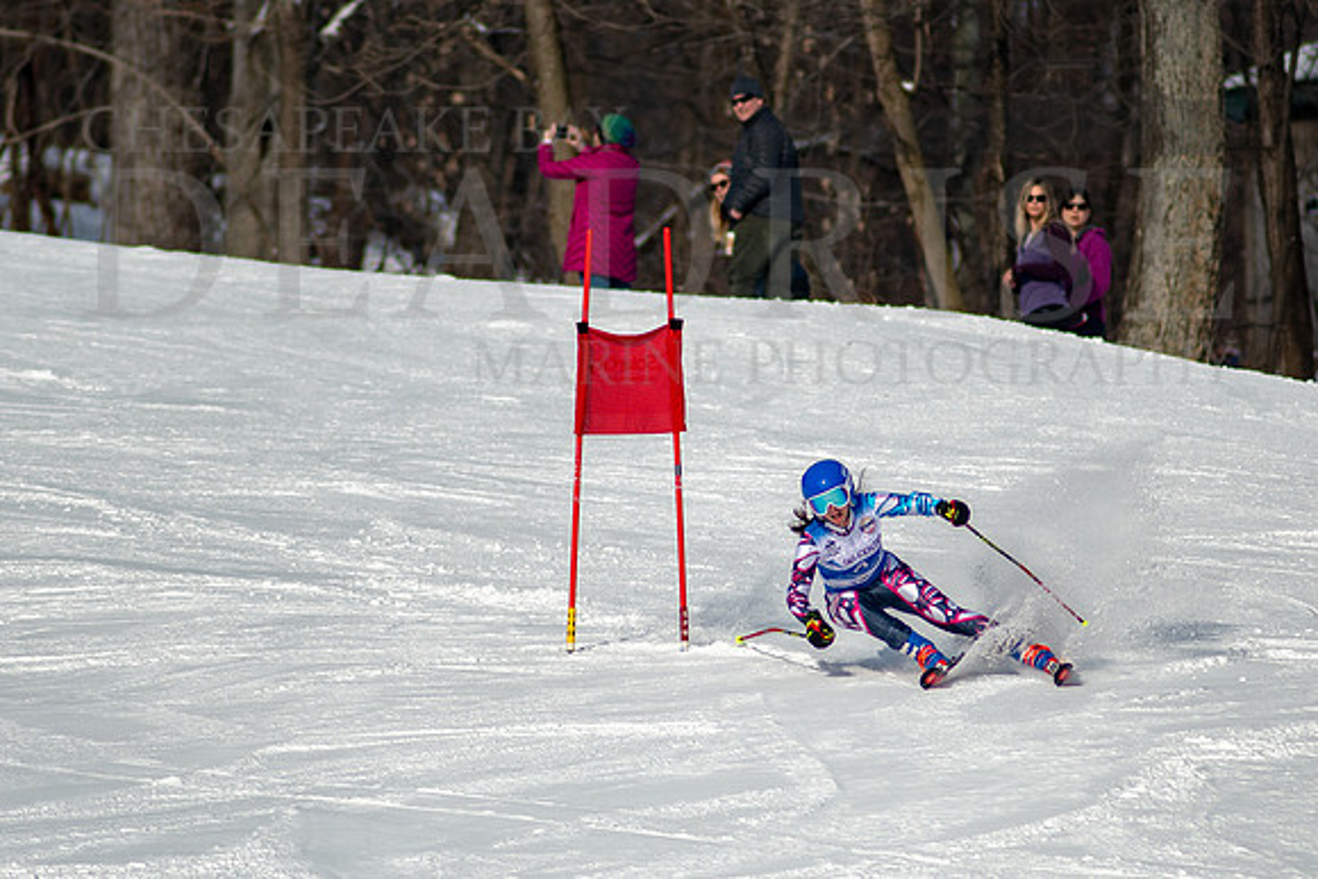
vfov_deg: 1.8
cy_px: 515
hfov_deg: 2.7
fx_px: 28027
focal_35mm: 765
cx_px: 746
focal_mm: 300
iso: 100
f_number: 2.8
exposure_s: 1/5000
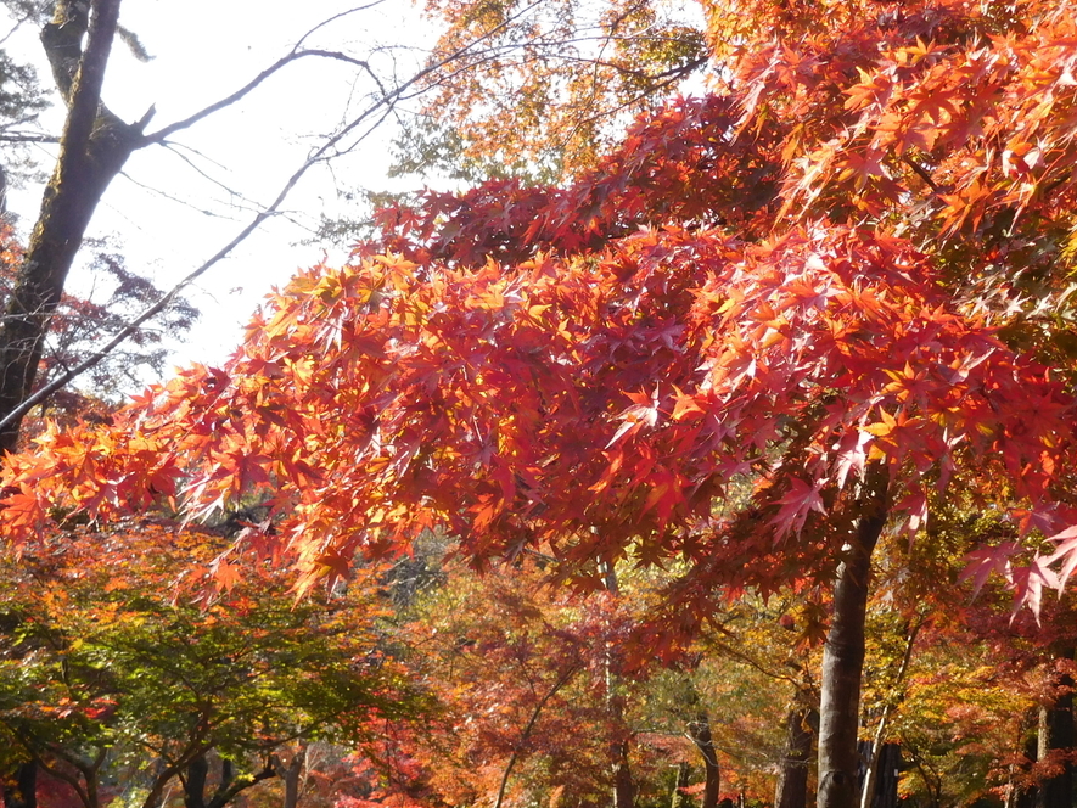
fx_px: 1898
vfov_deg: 24.0
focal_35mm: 61
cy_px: 472
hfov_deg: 31.6
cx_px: 599
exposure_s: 1/160
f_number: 4
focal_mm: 8
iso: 125
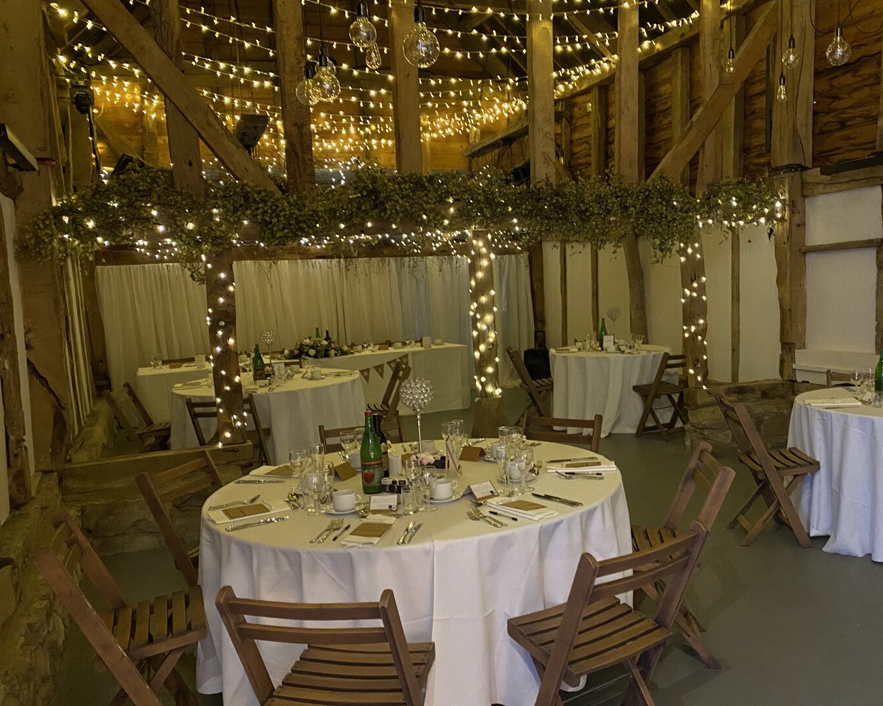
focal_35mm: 30
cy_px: 377
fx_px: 784
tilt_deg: -6.2
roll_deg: +2.4
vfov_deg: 48.5
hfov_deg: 58.5
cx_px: 509
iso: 640
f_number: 1.8
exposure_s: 1/25
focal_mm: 4.25
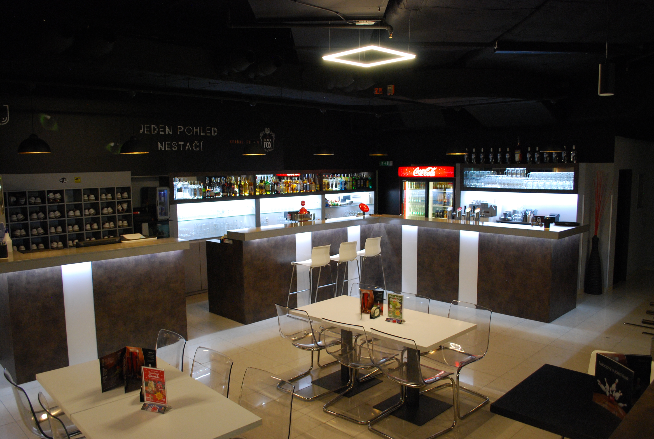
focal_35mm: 27
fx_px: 492
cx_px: 327
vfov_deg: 48.1
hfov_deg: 67.3
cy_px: 220
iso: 800
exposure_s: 1/30
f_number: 3.5
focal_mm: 18
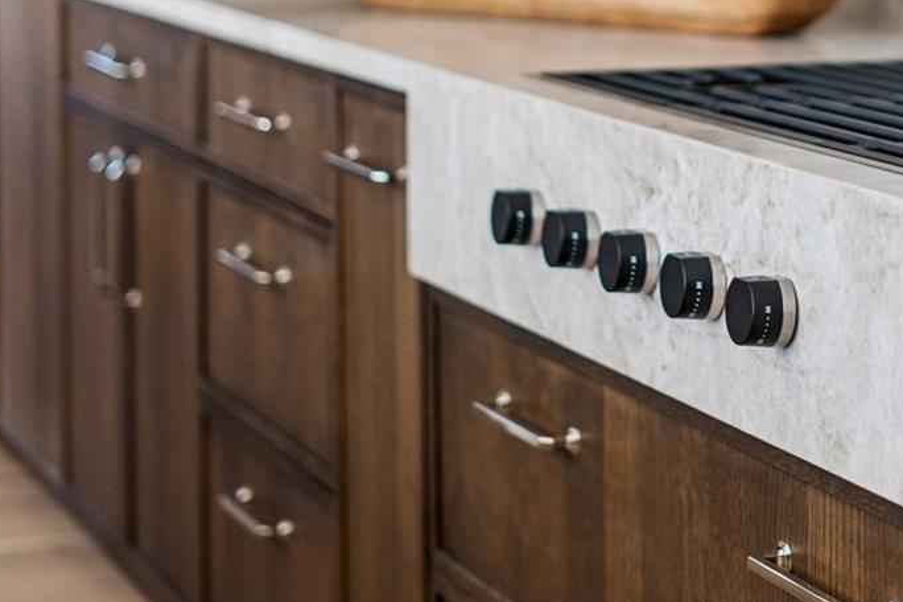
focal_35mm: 117
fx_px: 2935
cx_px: 783
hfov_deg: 17.3
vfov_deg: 11.6
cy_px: -38
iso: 200
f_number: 1.8
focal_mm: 50
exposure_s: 1/160
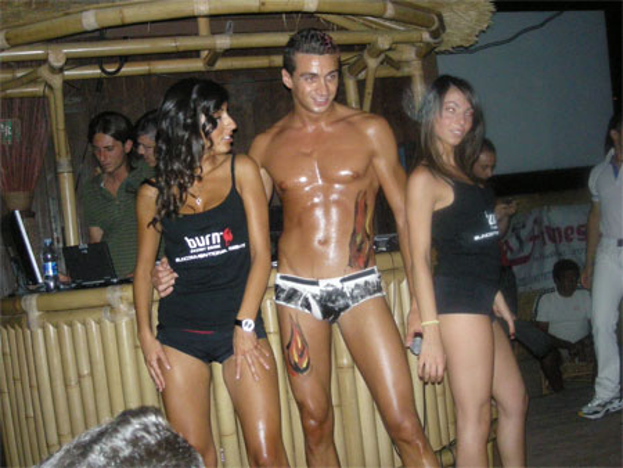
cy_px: 234
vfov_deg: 32.9
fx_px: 792
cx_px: 312
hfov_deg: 42.9
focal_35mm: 44
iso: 495
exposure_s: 1/60
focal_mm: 7.1
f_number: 3.1
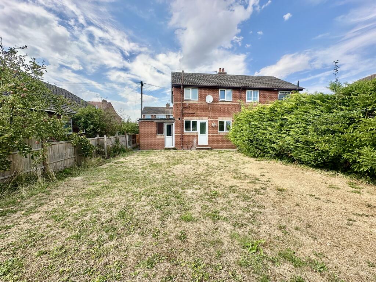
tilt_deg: -4.3
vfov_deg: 85.7
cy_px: 141
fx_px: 152
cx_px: 188
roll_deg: +0.0
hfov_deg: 102.1
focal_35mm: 14
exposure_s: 1/801
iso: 40
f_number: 2.2
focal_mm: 2.22
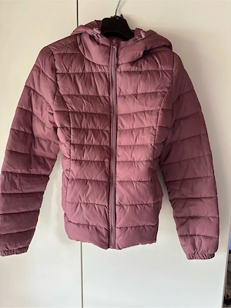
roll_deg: -1.1
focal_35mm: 24
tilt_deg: -8.3
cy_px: 154
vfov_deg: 71.6
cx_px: 116
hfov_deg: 56.8
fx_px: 214
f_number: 1.78
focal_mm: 6.86
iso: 500
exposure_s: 1/60
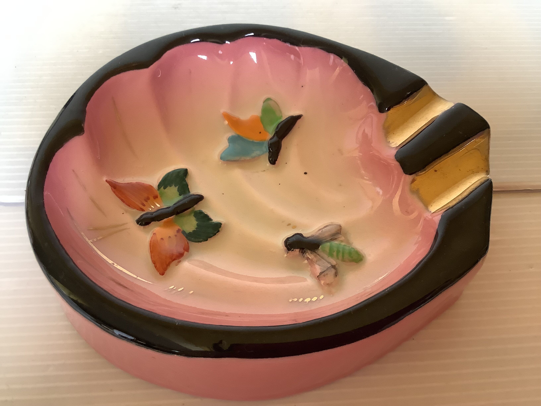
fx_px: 484
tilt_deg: -56.9
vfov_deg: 45.4
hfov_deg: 58.4
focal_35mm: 31
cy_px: 203
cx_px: 270
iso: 160
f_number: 2.4
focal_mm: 3.3
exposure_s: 1/50
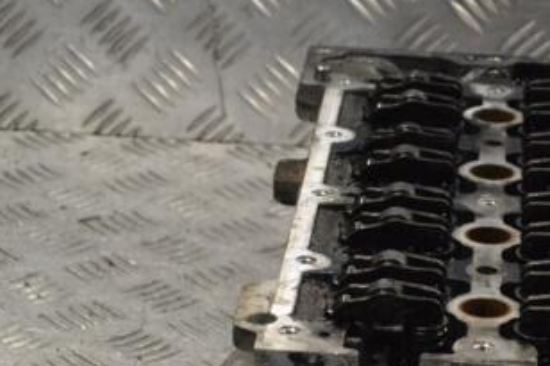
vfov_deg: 8.5
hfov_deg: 12.7
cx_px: 502
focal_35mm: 161
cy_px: 320
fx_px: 2458
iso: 3200
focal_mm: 55
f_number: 9
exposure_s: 1/320
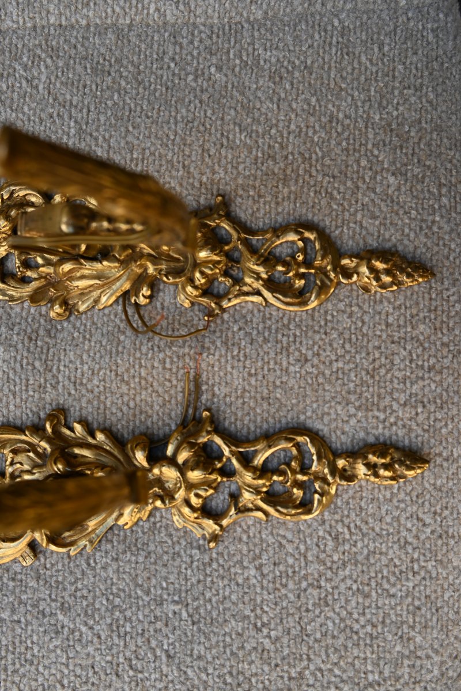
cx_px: 230
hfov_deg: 42.6
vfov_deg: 60.7
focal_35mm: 31
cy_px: 346
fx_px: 591
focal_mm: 20.5
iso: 200
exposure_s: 1/250
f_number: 5.6
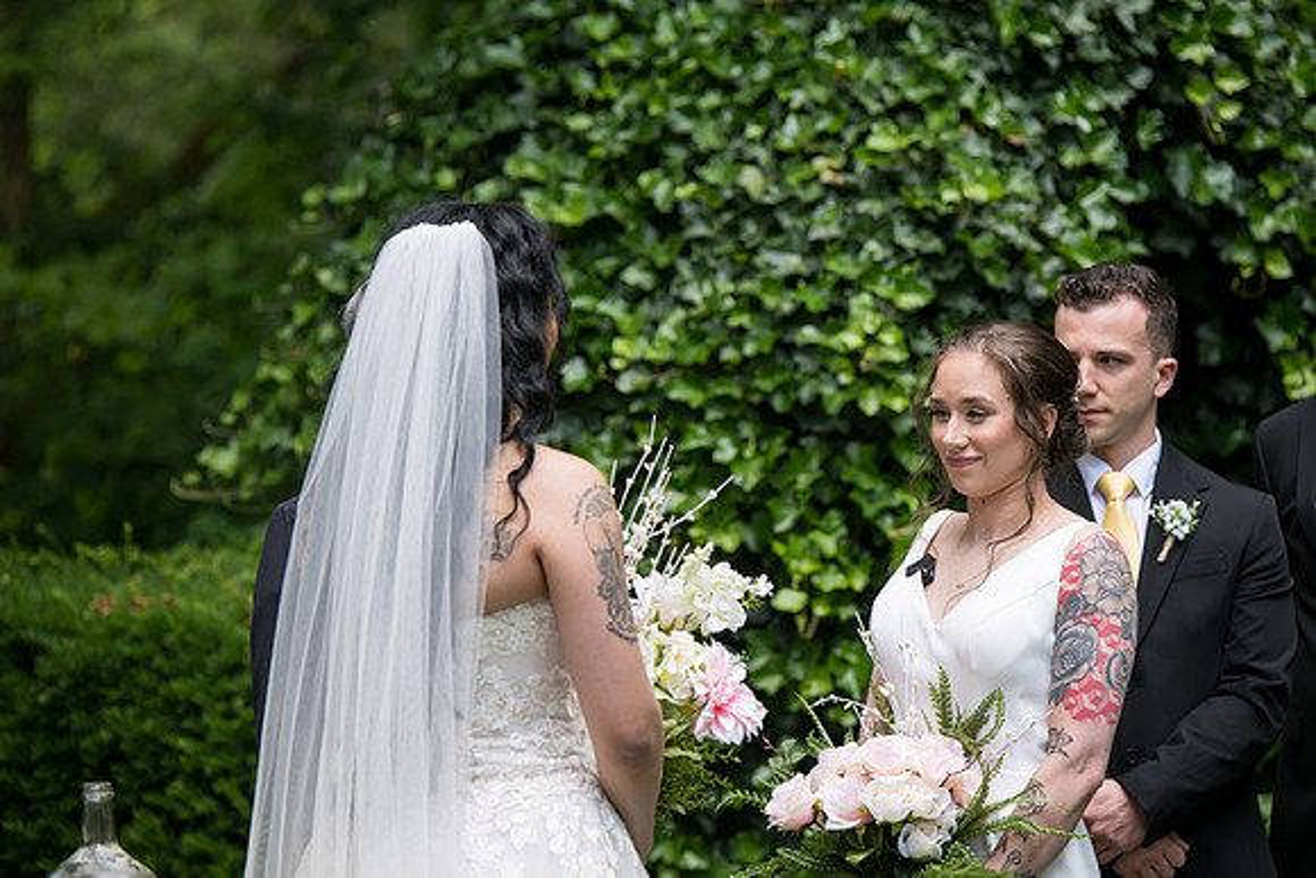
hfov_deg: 13.7
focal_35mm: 150
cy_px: 439
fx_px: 5484
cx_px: 658
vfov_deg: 9.2
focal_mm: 150
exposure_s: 1/400
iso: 250
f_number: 4
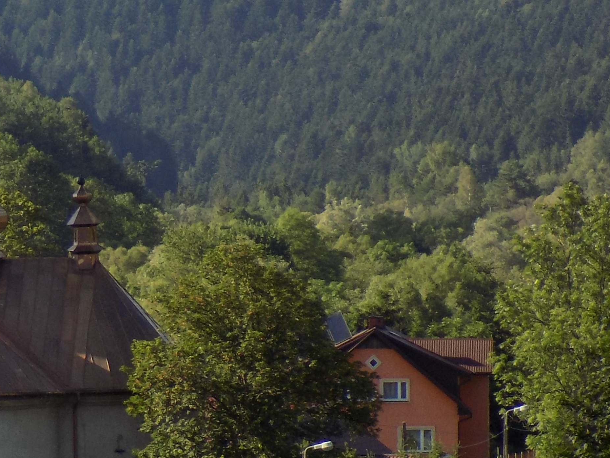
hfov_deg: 4.2
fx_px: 8195
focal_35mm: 465
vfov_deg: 3.2
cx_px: -172
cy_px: 261
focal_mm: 29.9
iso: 80
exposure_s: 1/250
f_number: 5.3
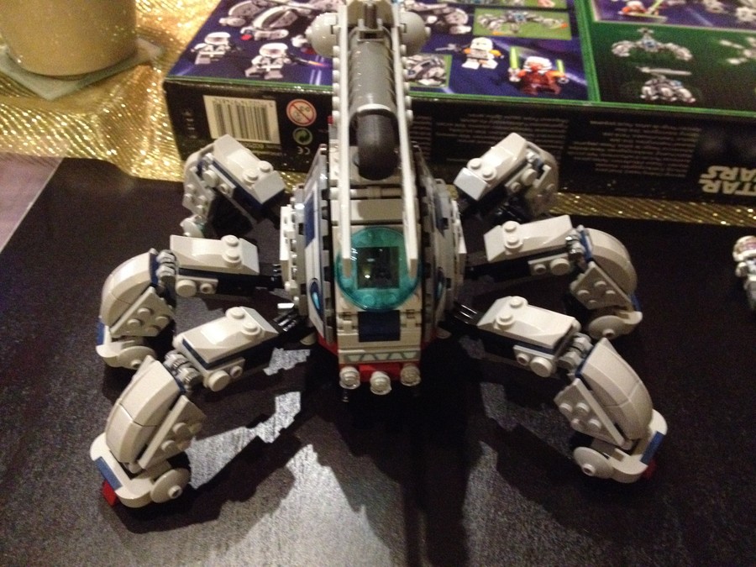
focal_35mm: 35
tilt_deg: -45.5
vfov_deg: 40.7
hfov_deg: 52.6
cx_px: 378
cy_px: 284
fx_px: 764
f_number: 2.4
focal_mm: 4.28
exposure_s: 1/15
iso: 800
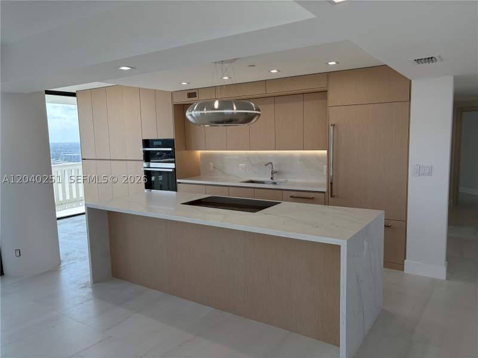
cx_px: 239
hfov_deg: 67.3
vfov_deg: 53.1
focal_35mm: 26
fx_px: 359
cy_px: 179
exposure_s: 1/581
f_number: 1.6
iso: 64
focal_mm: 5.96
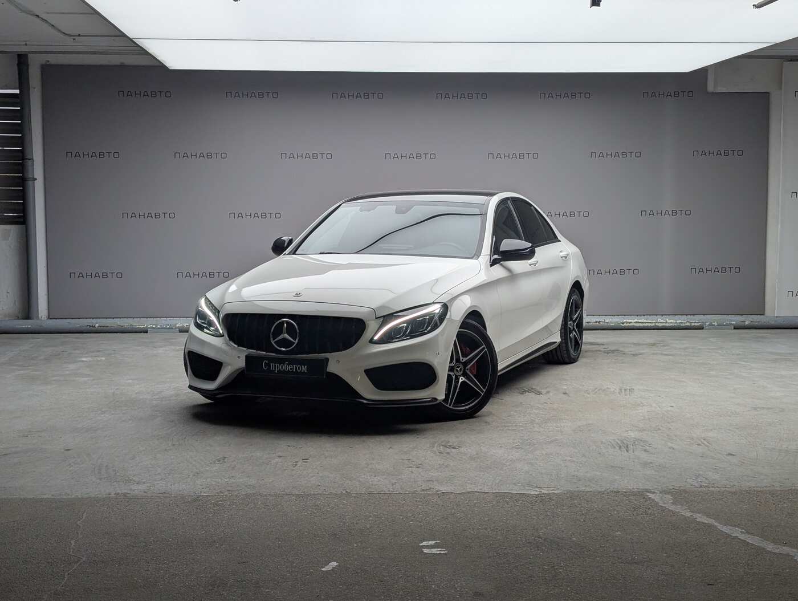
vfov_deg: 29.7
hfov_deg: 38.9
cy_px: 300
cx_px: 399
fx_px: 1131
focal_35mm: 49
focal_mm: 6.9
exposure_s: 1/300
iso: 35
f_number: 1.68
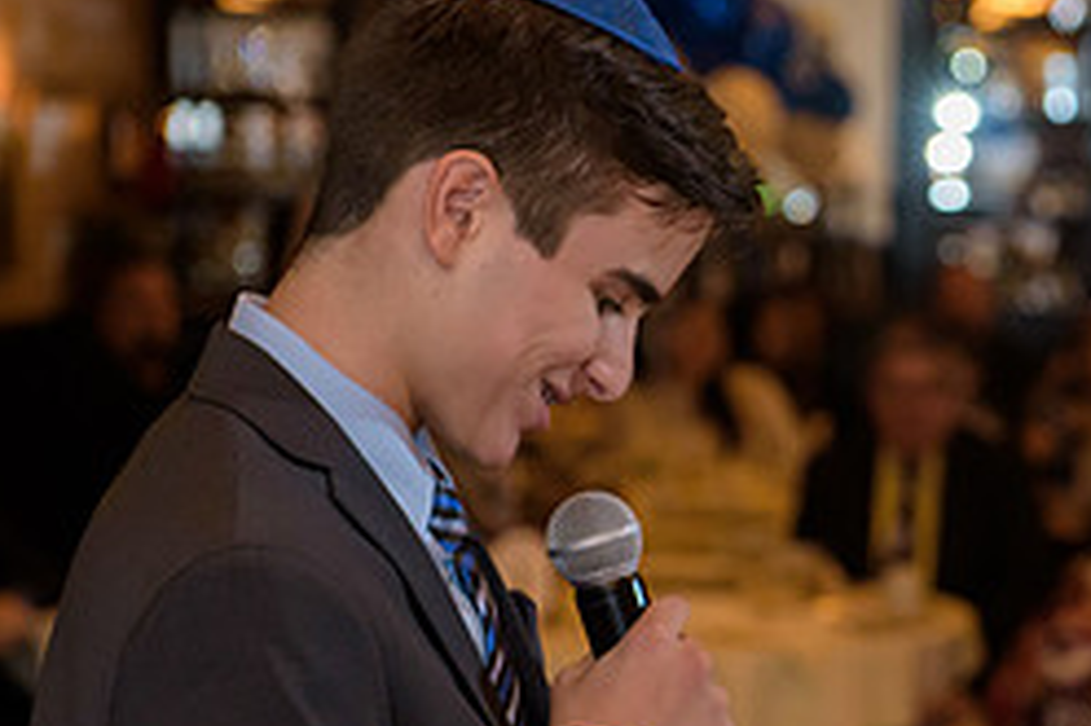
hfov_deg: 12.4
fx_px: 4967
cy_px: 587
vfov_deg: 8.3
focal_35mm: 164
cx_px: 1122
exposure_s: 1/125
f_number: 3.2
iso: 1600
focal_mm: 70
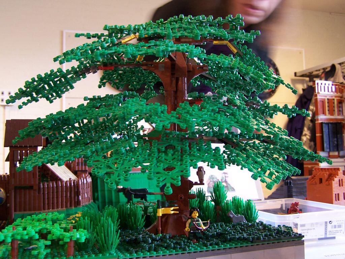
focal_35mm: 38
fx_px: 379
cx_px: 172
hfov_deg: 49.0
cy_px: 130
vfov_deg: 37.7
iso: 80
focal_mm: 6.3
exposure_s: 1/3
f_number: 2.8
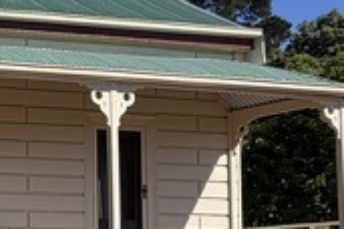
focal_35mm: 87
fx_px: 831
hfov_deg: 18.3
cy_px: 225
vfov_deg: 15.4
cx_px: -280
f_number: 2.2
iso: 20
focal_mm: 2.22
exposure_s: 1/1001
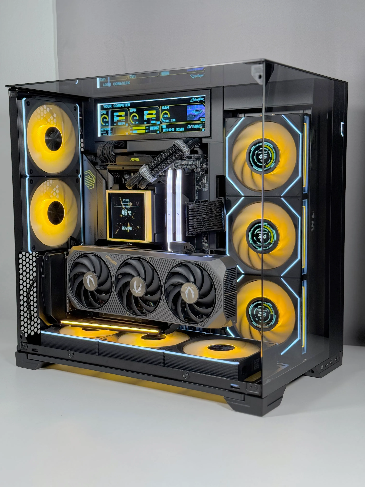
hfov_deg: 30.3
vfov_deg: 39.7
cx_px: 182
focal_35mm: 48
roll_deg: +0.3
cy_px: 244
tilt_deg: -5.2
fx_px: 675
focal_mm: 6.76
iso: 125
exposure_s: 1/60
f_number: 1.78
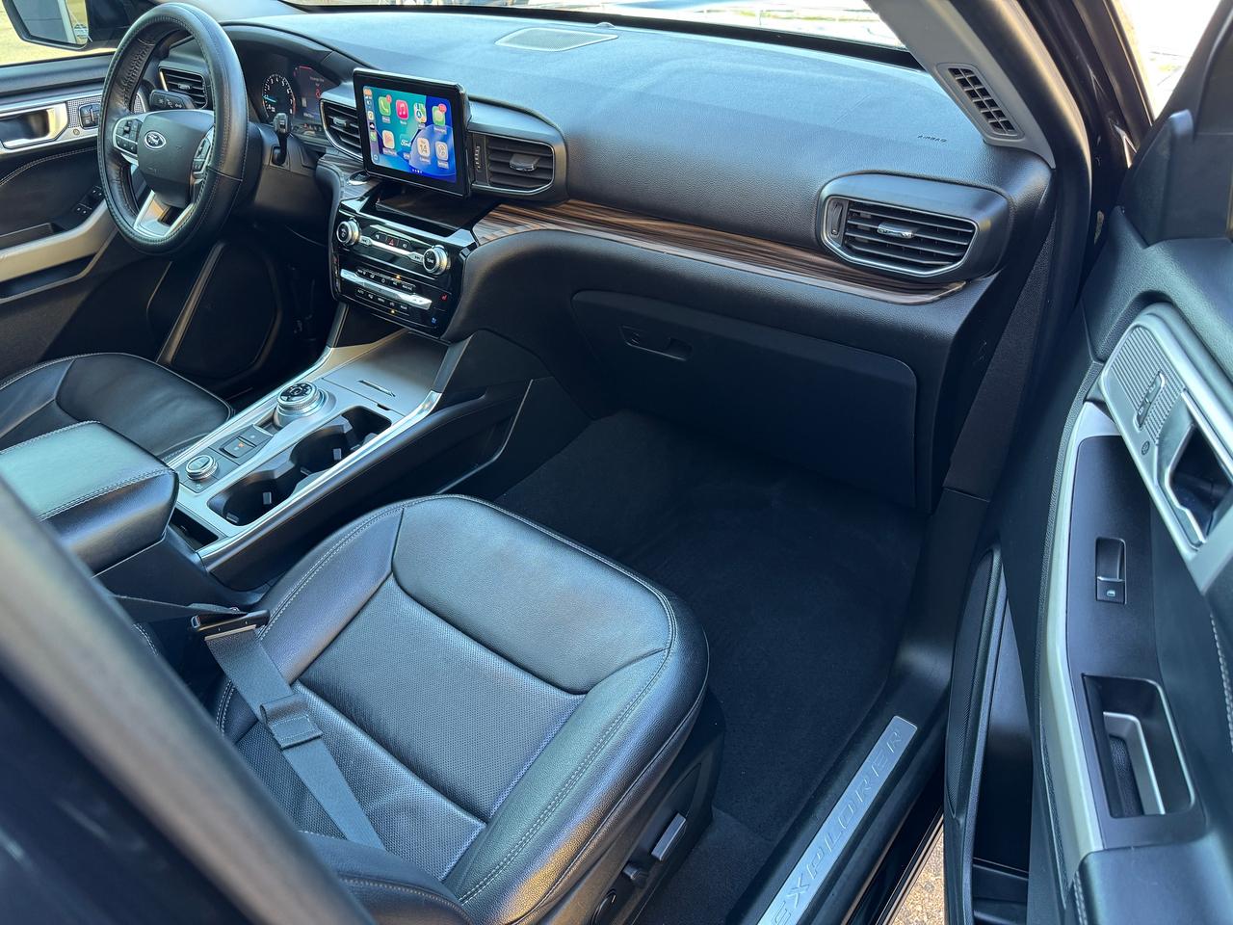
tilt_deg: -34.6
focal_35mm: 24
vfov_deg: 56.8
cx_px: 616
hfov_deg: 71.6
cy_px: 462
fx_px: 855
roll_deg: +2.6
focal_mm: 6.76
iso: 250
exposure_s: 1/60
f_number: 1.78
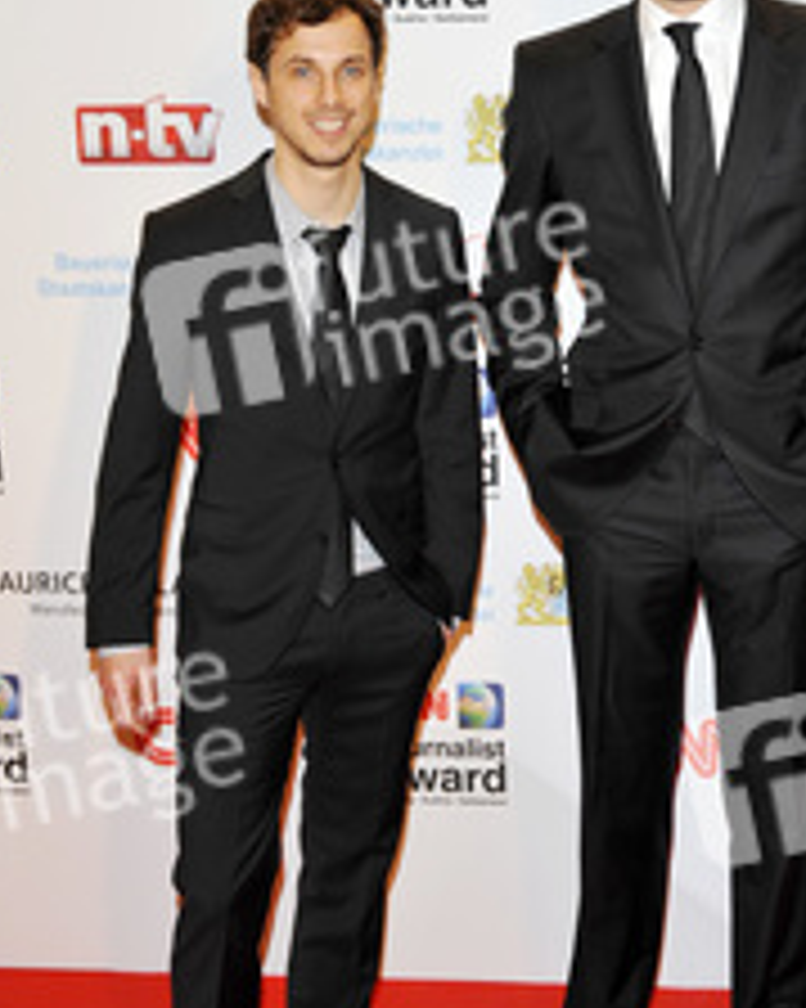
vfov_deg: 28.3
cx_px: 507
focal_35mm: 67
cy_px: 536
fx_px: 1999
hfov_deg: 22.7
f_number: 6.3
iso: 640
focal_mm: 40
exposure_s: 1/250
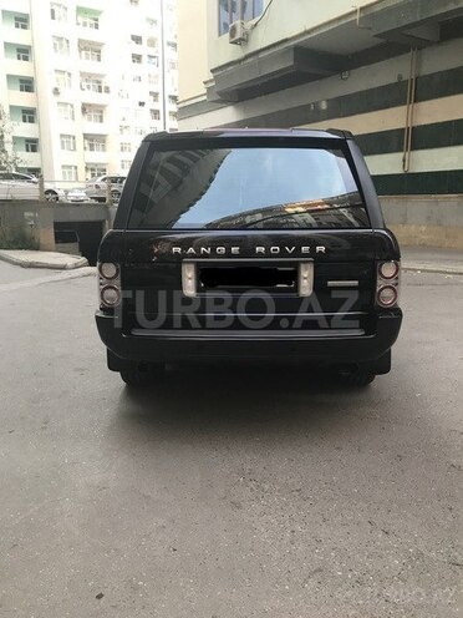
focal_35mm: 28
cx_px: 232
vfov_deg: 63.4
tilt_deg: -11.7
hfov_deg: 49.7
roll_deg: +0.5
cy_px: 309
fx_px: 499
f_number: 1.8
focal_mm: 3.99
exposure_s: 1/33
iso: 25
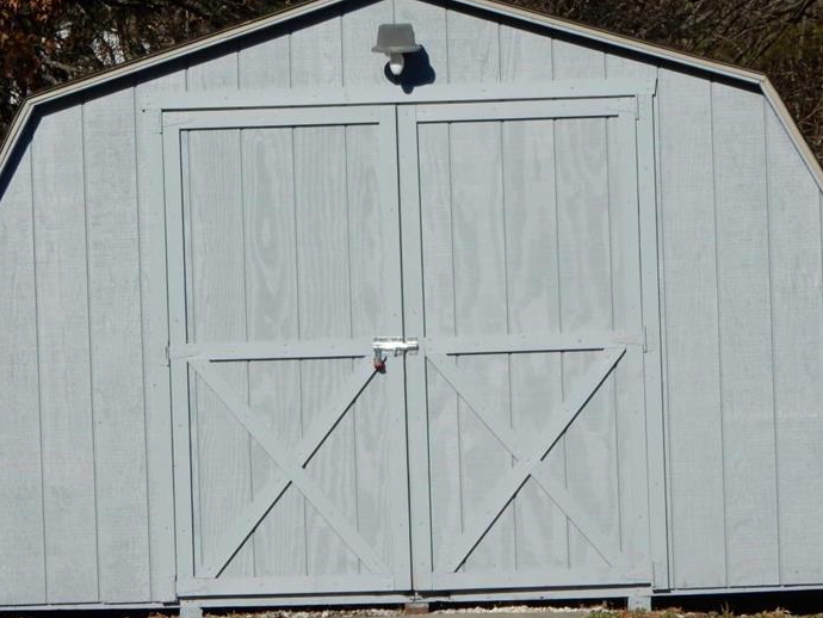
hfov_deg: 8.1
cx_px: 360
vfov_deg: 6.1
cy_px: 306
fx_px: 5779
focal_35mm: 243
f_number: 6
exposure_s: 1/1000
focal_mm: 29.2
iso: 125
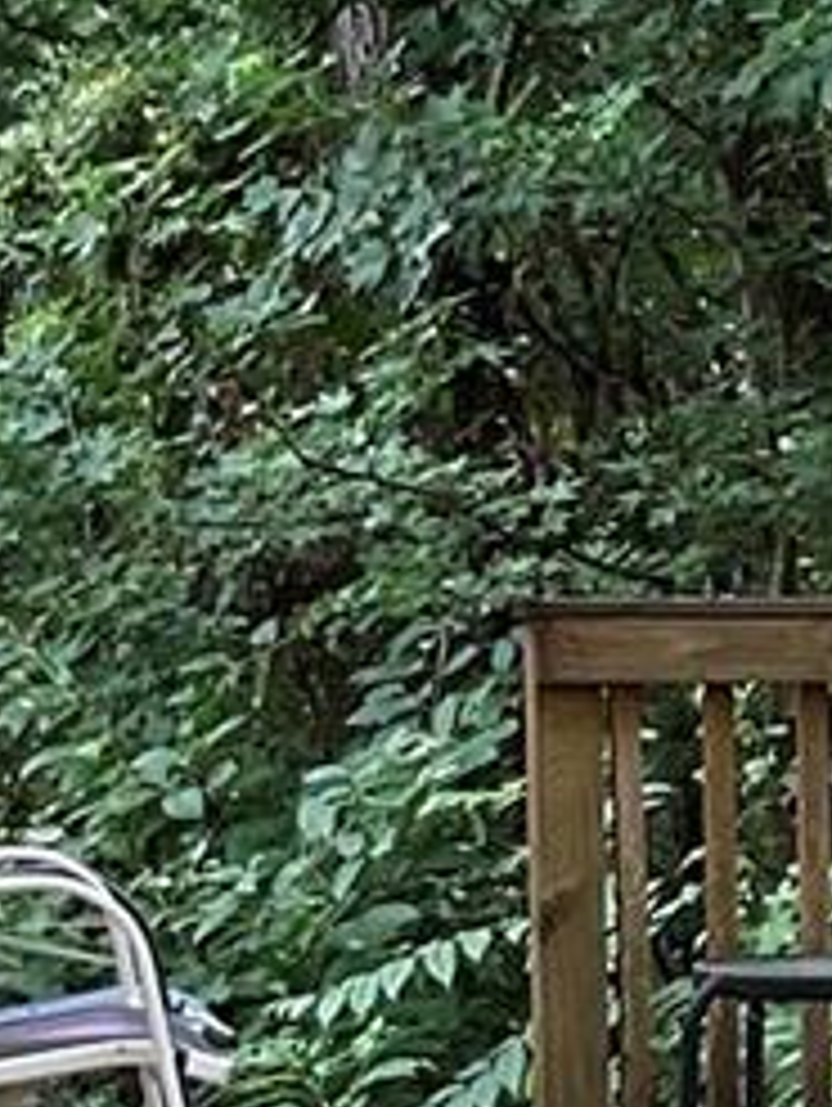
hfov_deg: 7.6
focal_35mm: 181
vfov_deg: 10.8
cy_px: 1004
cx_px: 2037
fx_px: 5790
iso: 40
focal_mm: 3
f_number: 1.8
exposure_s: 1/122
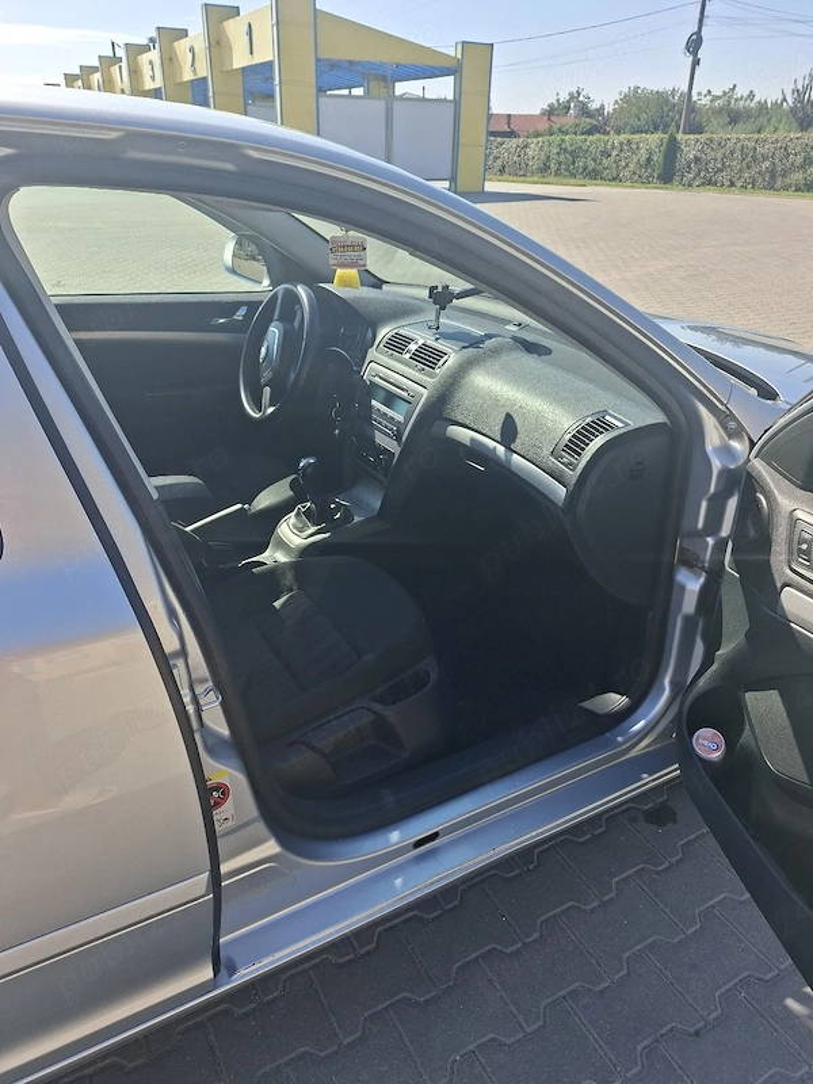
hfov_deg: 58.9
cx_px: 406
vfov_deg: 73.9
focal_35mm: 23
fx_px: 720
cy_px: 542
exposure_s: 1/1250
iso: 50
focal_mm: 5.54
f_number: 1.8
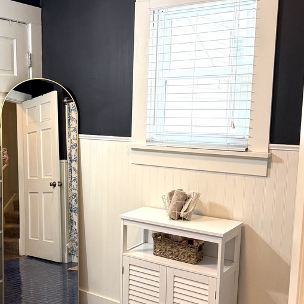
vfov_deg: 37.5
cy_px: 171
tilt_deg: -8.9
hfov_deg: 36.6
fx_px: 447
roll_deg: +0.0
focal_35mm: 45
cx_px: 74
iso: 250
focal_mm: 6.76
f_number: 1.78
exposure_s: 1/60
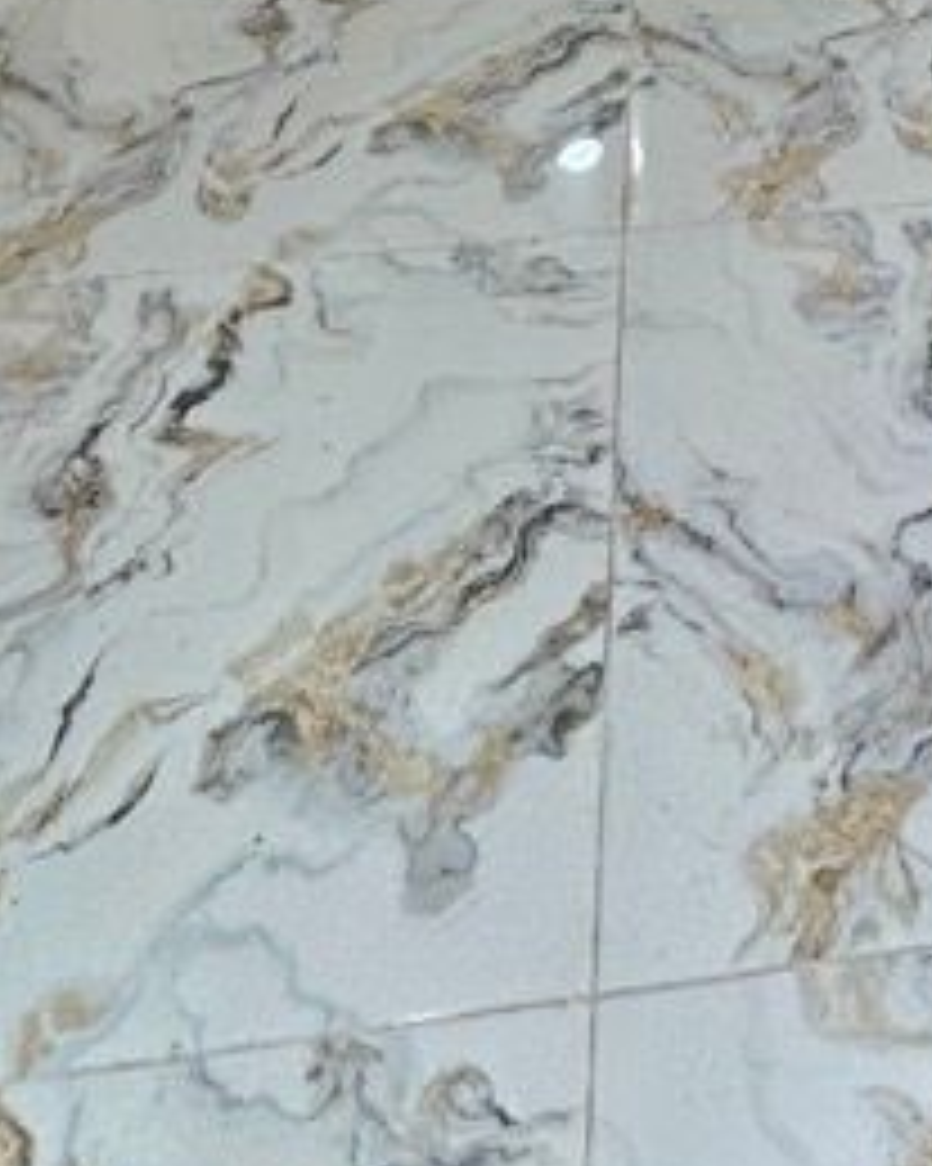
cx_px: 927
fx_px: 1863
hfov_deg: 26.6
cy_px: -1076
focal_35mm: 54
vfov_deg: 20.3
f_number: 2.2
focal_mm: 2.22
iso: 125
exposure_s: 1/100
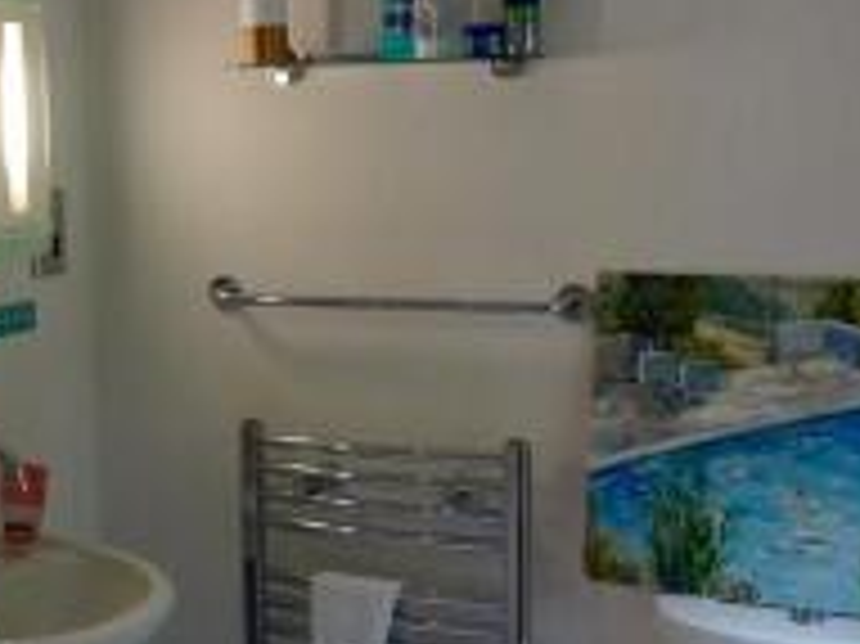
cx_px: 311
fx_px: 1366
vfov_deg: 26.5
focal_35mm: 55
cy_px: 286
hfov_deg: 34.7
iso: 250
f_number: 3.5
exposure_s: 1/30
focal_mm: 4.1
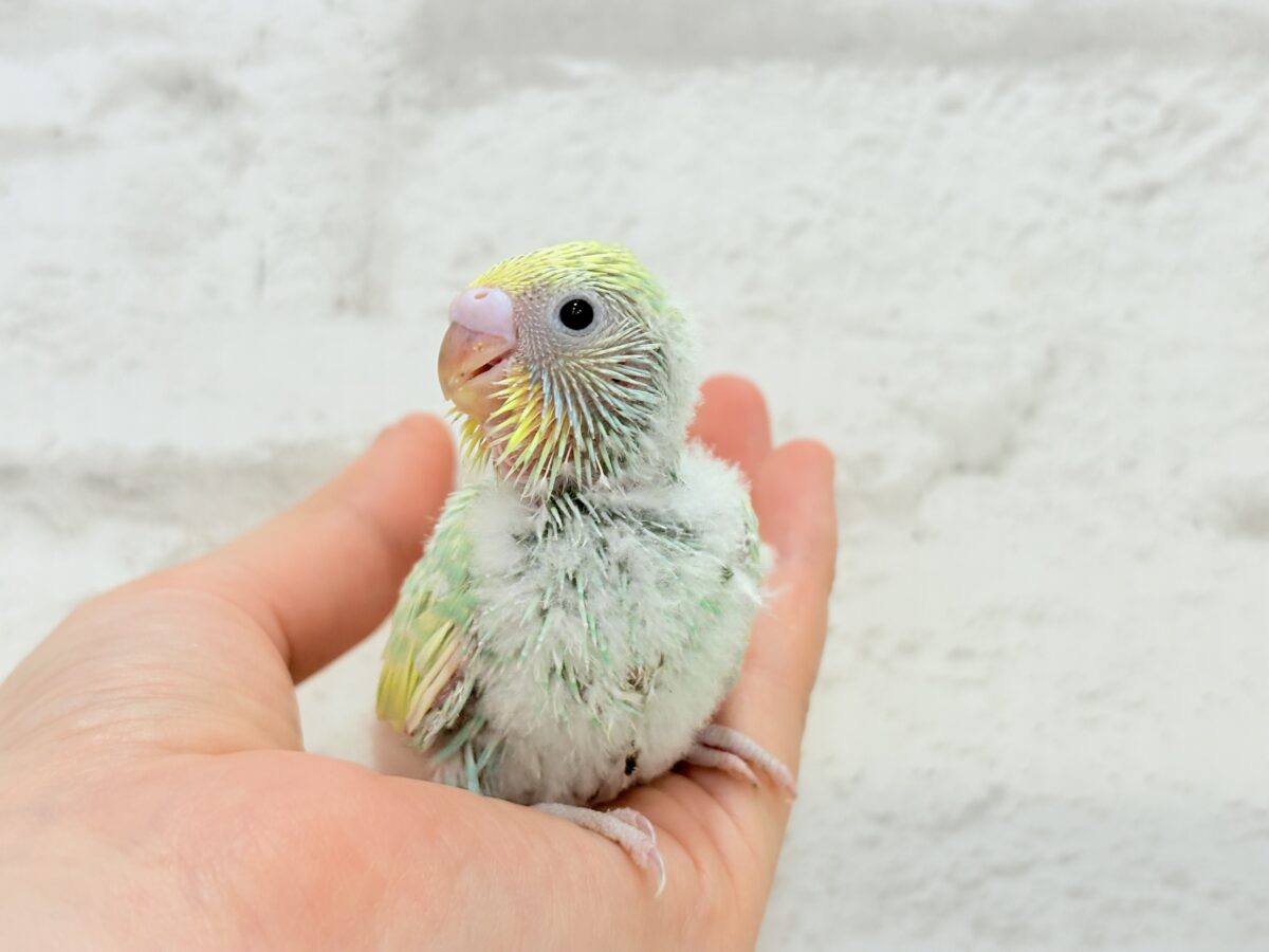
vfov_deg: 28.0
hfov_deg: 36.8
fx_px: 1906
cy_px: 476
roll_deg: -1.5
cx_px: 634
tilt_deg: -0.5
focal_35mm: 52
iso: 80
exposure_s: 1/100
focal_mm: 5.96
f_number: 1.6
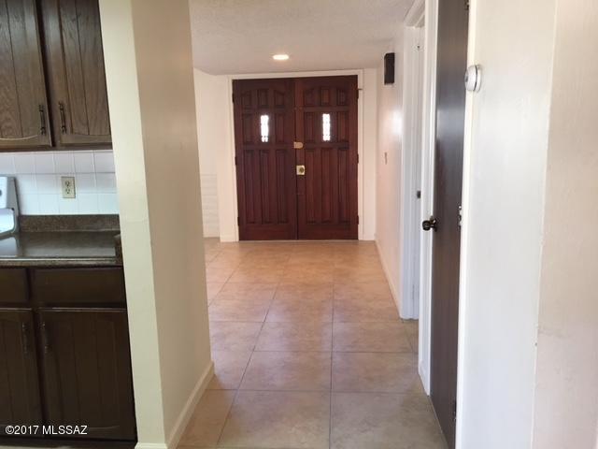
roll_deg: +1.7
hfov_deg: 61.7
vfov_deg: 48.2
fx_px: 501
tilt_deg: -8.4
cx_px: 299
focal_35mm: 29
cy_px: 224
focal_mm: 4.15
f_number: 2.2
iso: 50
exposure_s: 1/15
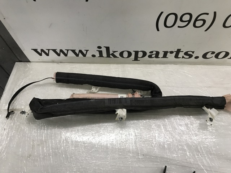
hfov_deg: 63.5
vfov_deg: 49.7
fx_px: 187
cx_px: 116
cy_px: 86
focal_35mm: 28
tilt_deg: -59.6
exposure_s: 1/33
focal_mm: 3.99
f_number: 1.8
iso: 25
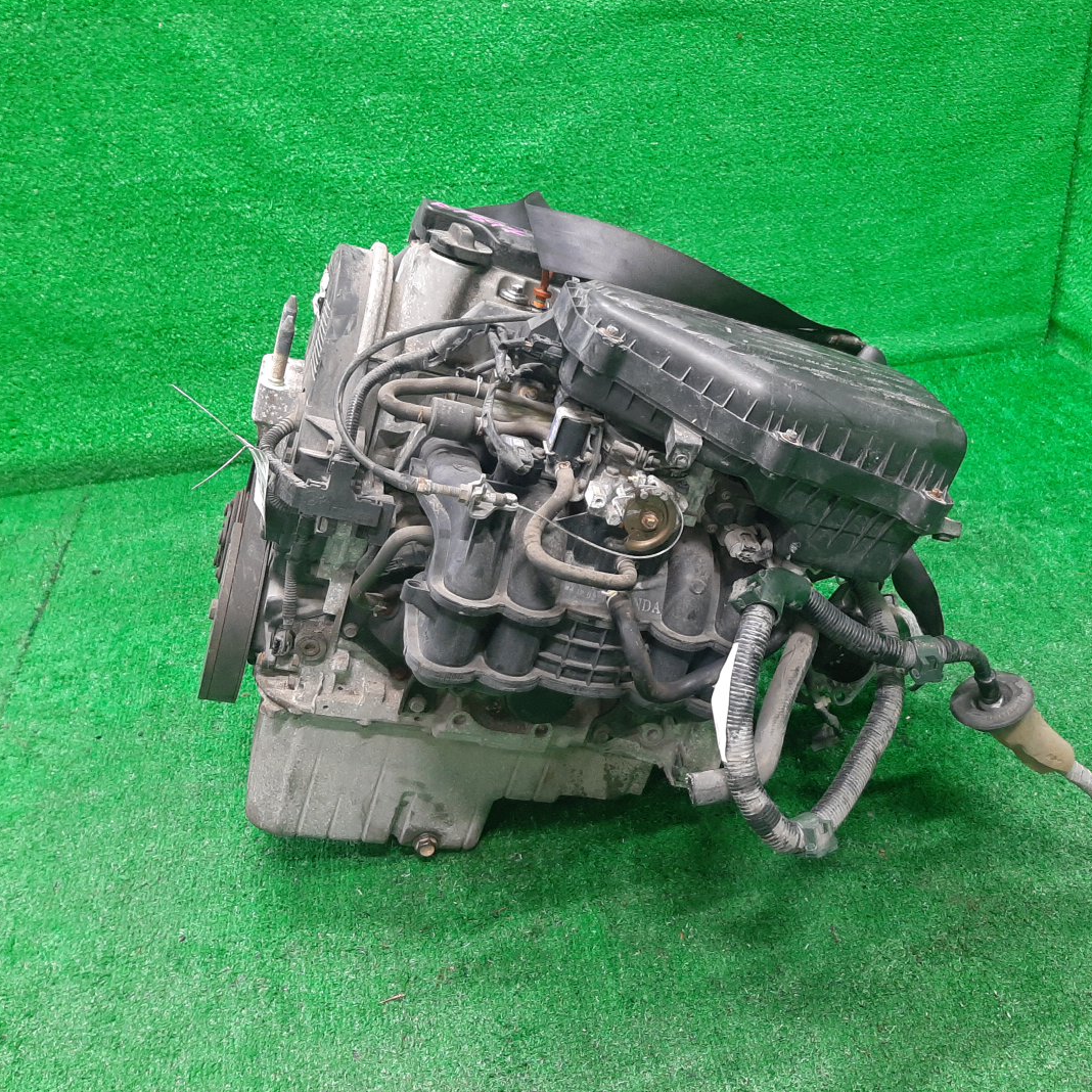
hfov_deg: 51.5
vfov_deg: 52.5
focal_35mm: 31
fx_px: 1106
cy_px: 546
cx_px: 730
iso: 178
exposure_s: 1/33
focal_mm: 3.93
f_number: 1.7
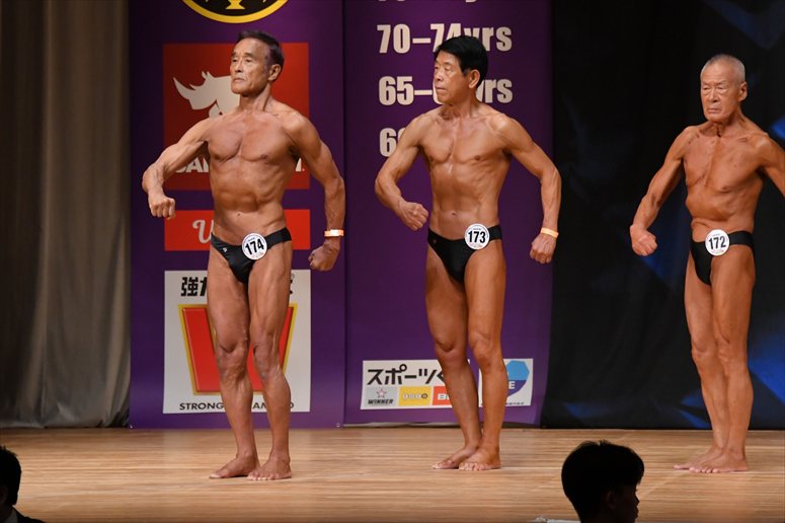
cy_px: 262
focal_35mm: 270
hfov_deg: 7.6
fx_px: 5885
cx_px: 392
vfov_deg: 5.1
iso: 3600
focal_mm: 180
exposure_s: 1/400
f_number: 5.6
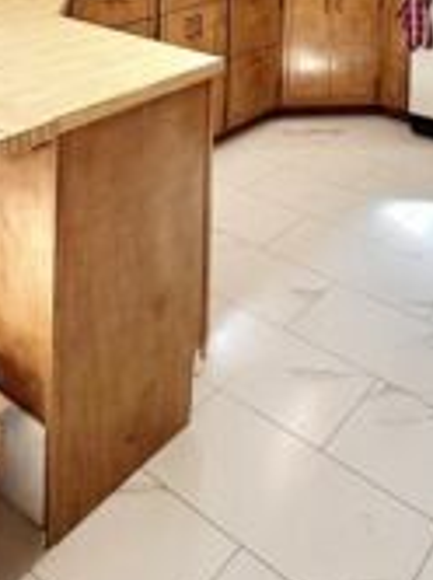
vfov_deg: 34.9
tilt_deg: -5.0
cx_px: 227
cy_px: -89
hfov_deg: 32.1
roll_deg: -1.3
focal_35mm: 45
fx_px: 752
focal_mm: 2.22
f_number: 2.2
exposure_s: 1/99
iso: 125
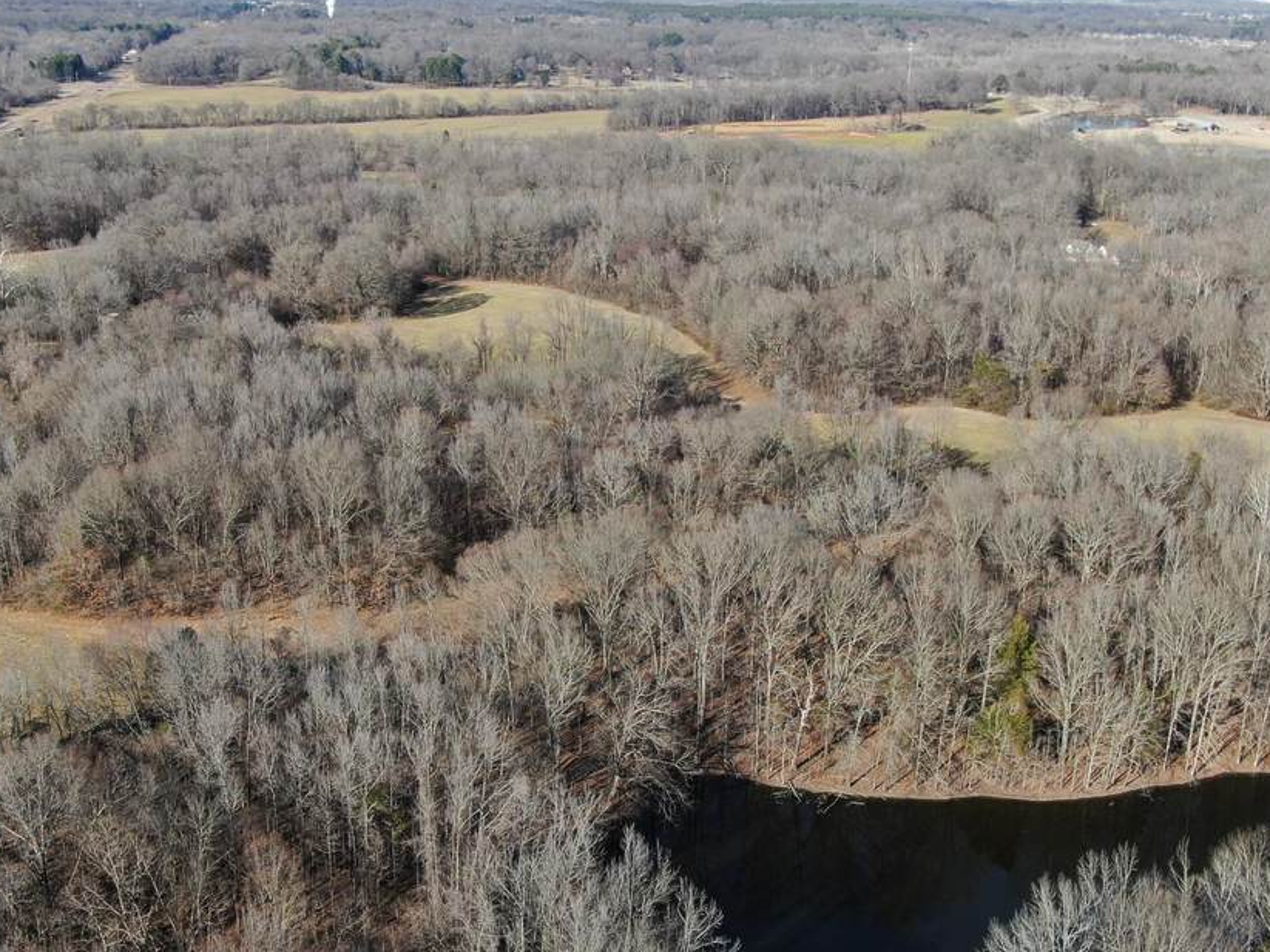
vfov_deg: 34.3
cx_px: 622
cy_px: 484
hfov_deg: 44.8
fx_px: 1541
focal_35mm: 42
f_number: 2.9
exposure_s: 1/800
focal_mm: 4.78
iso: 100
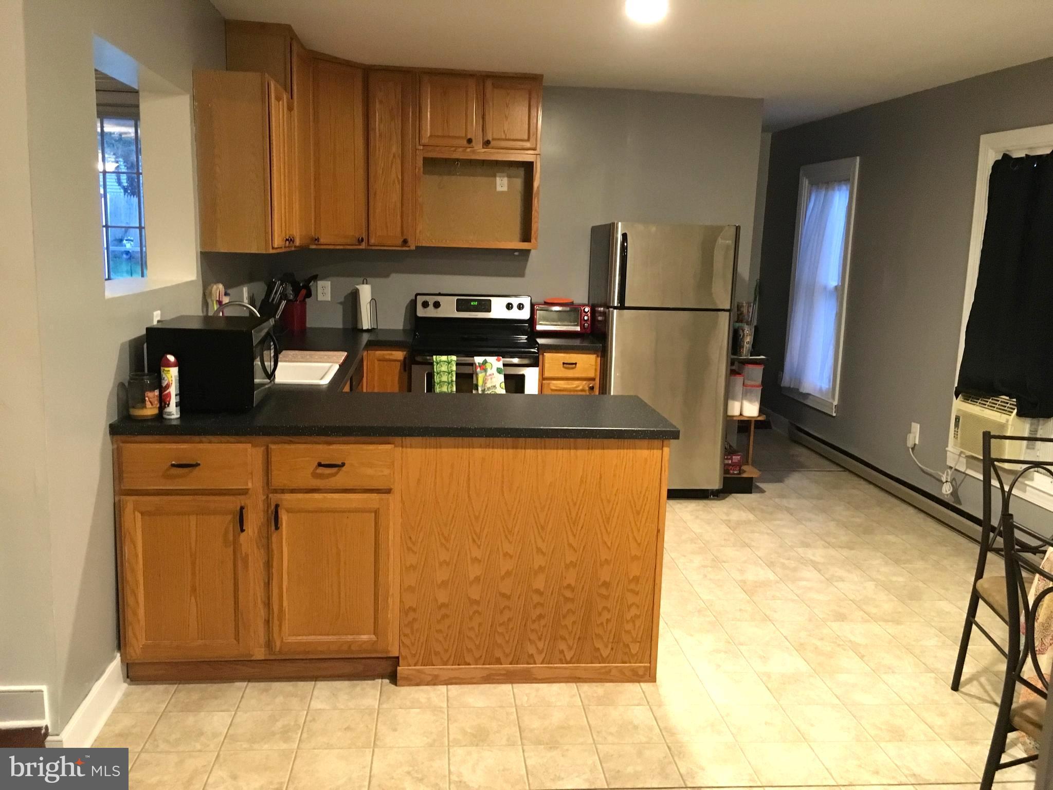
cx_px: 526
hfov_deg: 61.7
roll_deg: -3.8
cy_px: 395
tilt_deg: -6.1
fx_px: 882
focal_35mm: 29
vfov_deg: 48.2
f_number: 2.2
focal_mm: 4.15
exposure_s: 1/17
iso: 250
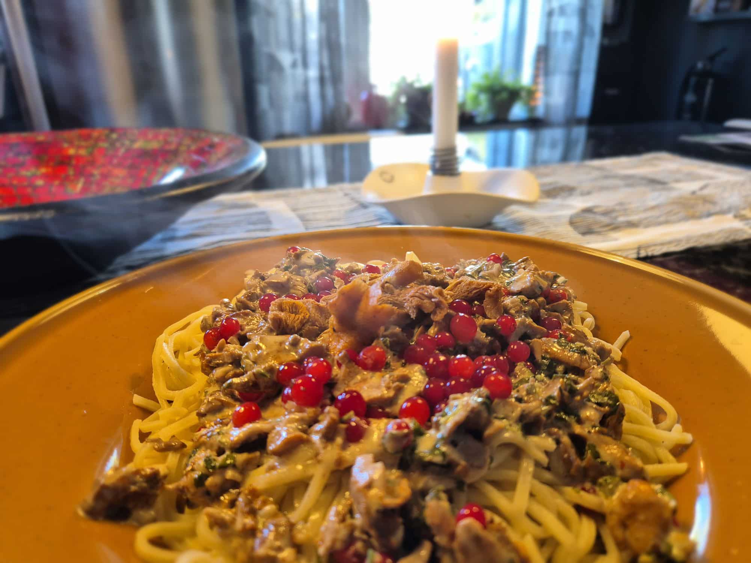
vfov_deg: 58.9
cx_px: 376
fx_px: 499
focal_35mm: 23
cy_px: 282
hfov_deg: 73.9
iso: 100
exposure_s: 1/50
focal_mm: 5.4
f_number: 1.8
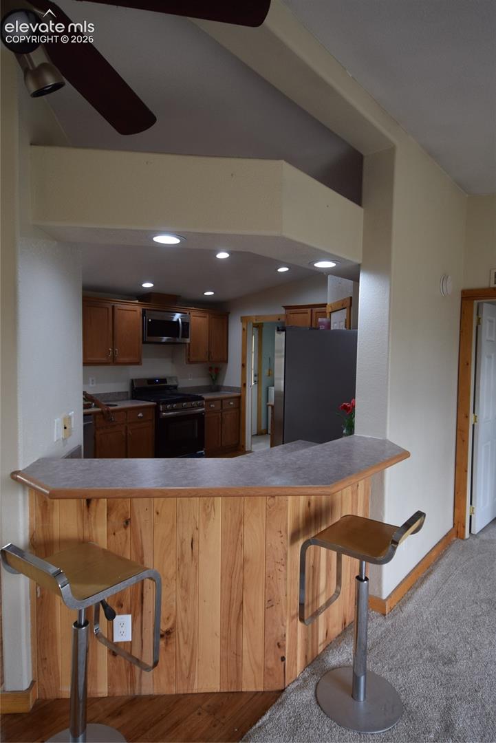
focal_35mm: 21
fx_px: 434
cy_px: 372
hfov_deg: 59.5
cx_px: 248
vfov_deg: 81.2
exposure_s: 1/80
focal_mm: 14
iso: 400
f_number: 4.5
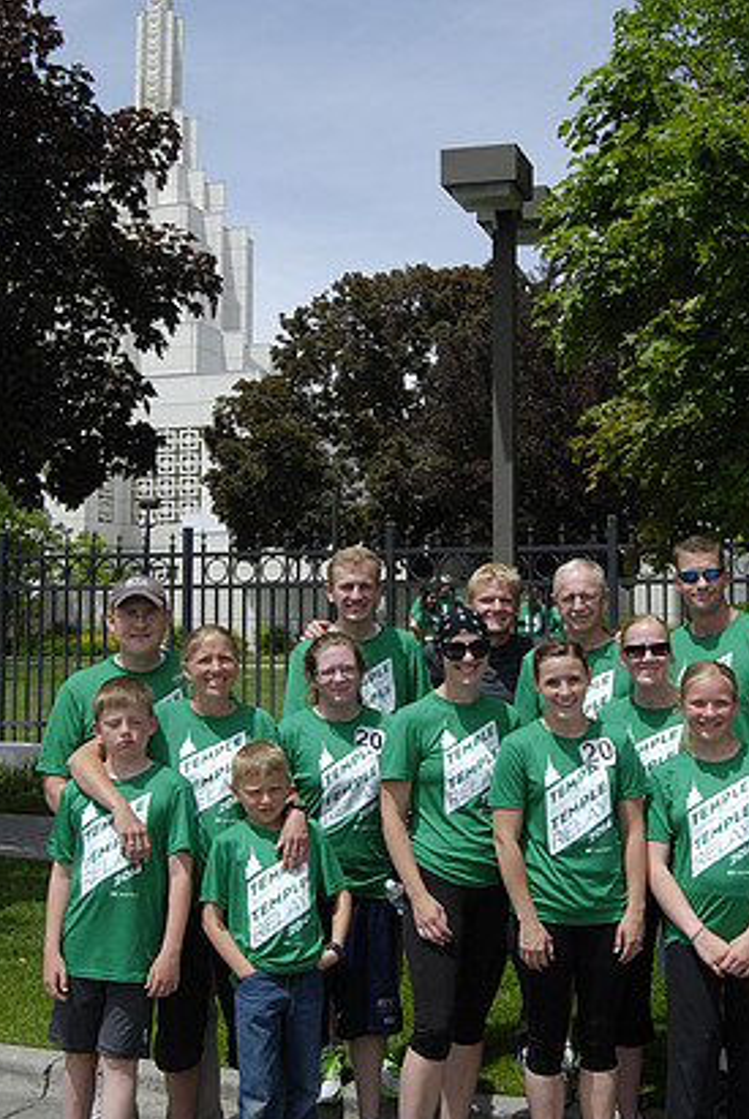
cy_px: 525
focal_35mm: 49
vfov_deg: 40.5
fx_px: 1516
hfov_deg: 27.7
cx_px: 463
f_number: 10
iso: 400
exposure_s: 1/800
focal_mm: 23
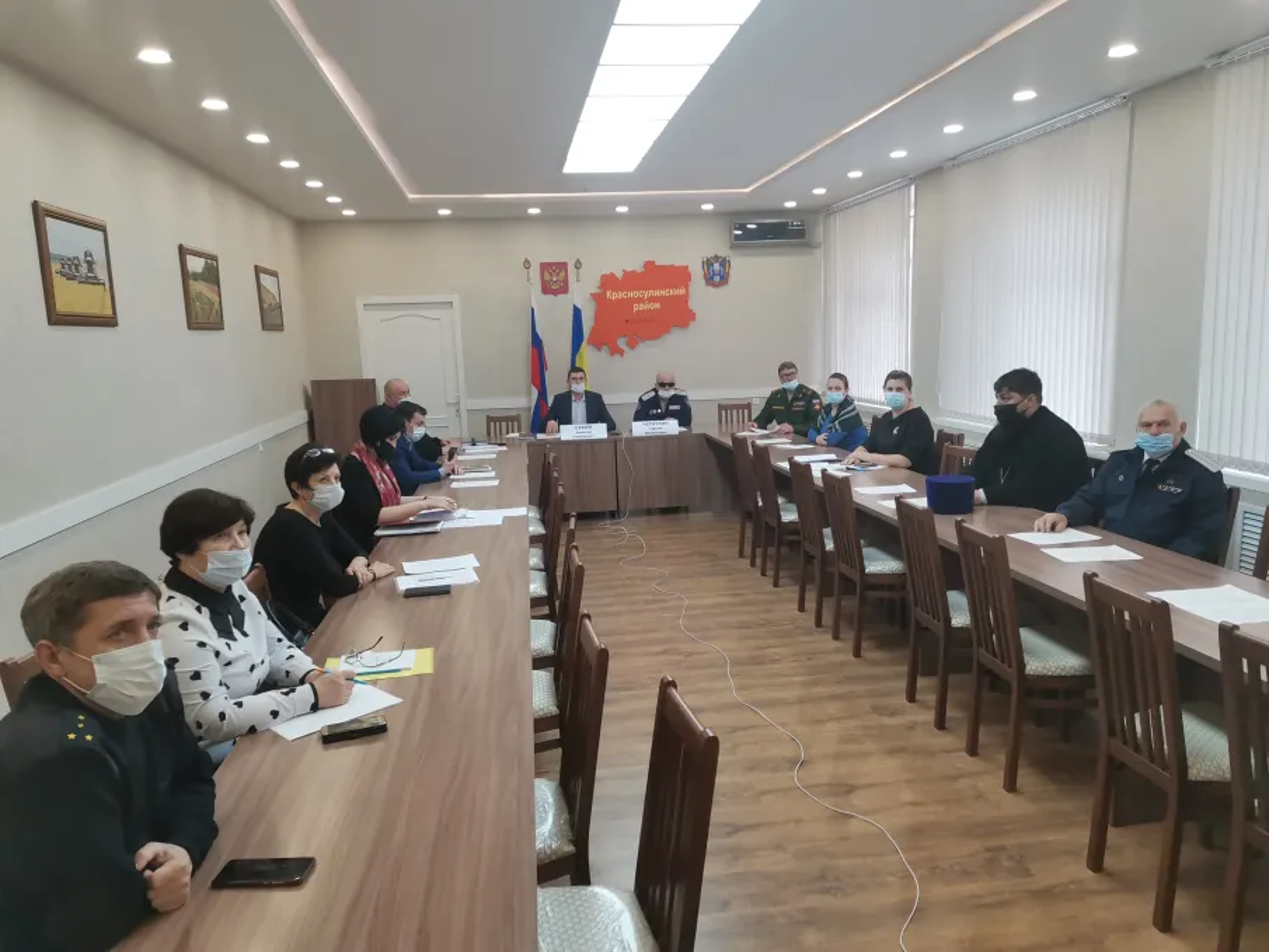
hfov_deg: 67.3
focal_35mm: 26
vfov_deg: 53.1
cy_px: 476
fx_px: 953
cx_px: 634
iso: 160
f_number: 1.8
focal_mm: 4.75
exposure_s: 1/100
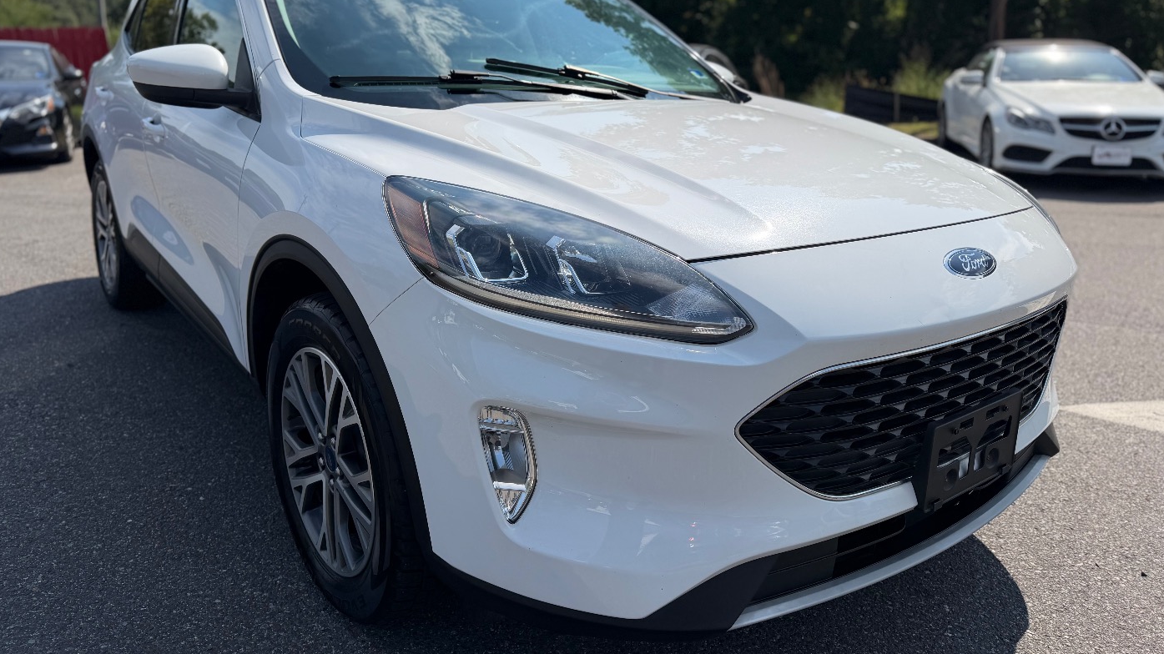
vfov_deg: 42.5
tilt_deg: -10.0
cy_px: 245
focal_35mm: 27
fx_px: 833
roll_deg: +2.7
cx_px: 567
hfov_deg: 69.9
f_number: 1.78
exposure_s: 1/6711
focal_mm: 6.76
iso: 80
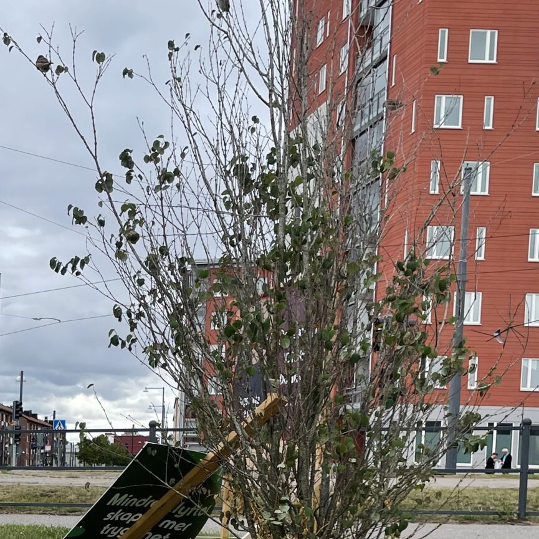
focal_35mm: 68
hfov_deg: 23.4
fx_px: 1198
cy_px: 523
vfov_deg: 24.4
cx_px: -95
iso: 32
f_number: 1.6
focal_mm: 4.2
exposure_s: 1/1289
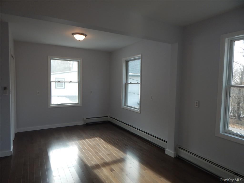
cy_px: 92
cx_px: 122
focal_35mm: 22
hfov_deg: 76.4
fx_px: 155
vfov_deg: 61.1
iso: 125
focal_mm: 4
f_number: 3
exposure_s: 1/100
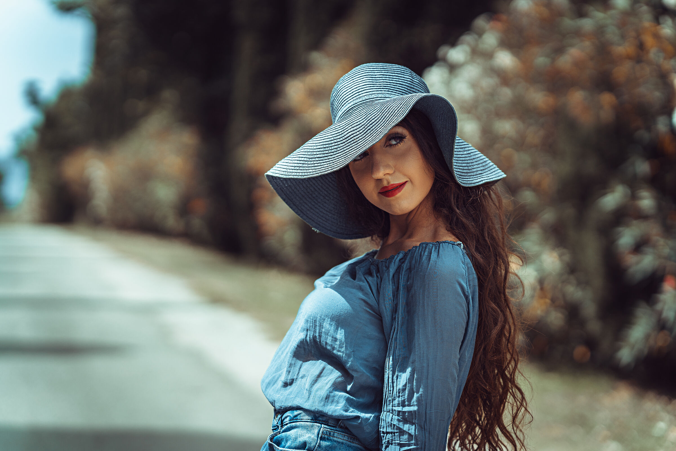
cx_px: 338
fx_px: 1596
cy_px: 226
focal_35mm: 85
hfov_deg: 23.9
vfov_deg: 16.1
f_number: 2.2
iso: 100
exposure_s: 1/3200
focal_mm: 85
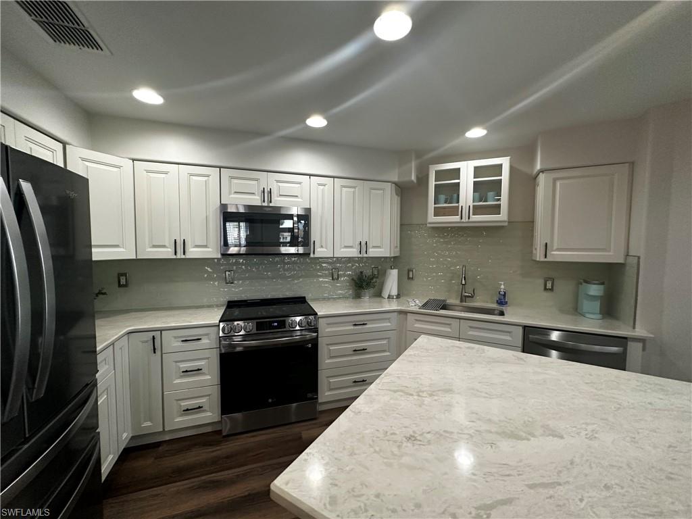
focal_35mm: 14
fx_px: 280
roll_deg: +1.6
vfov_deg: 85.7
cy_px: 260
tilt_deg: -3.6
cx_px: 346
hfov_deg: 102.1
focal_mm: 2.22
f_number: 2.2
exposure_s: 1/60
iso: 200
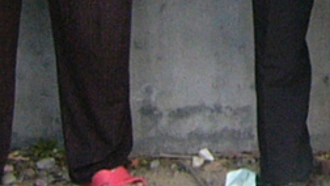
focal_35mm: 194
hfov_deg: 10.5
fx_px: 1698
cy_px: -220
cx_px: 557
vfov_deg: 6.1
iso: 150
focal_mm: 4.6
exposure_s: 1/60
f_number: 2.8
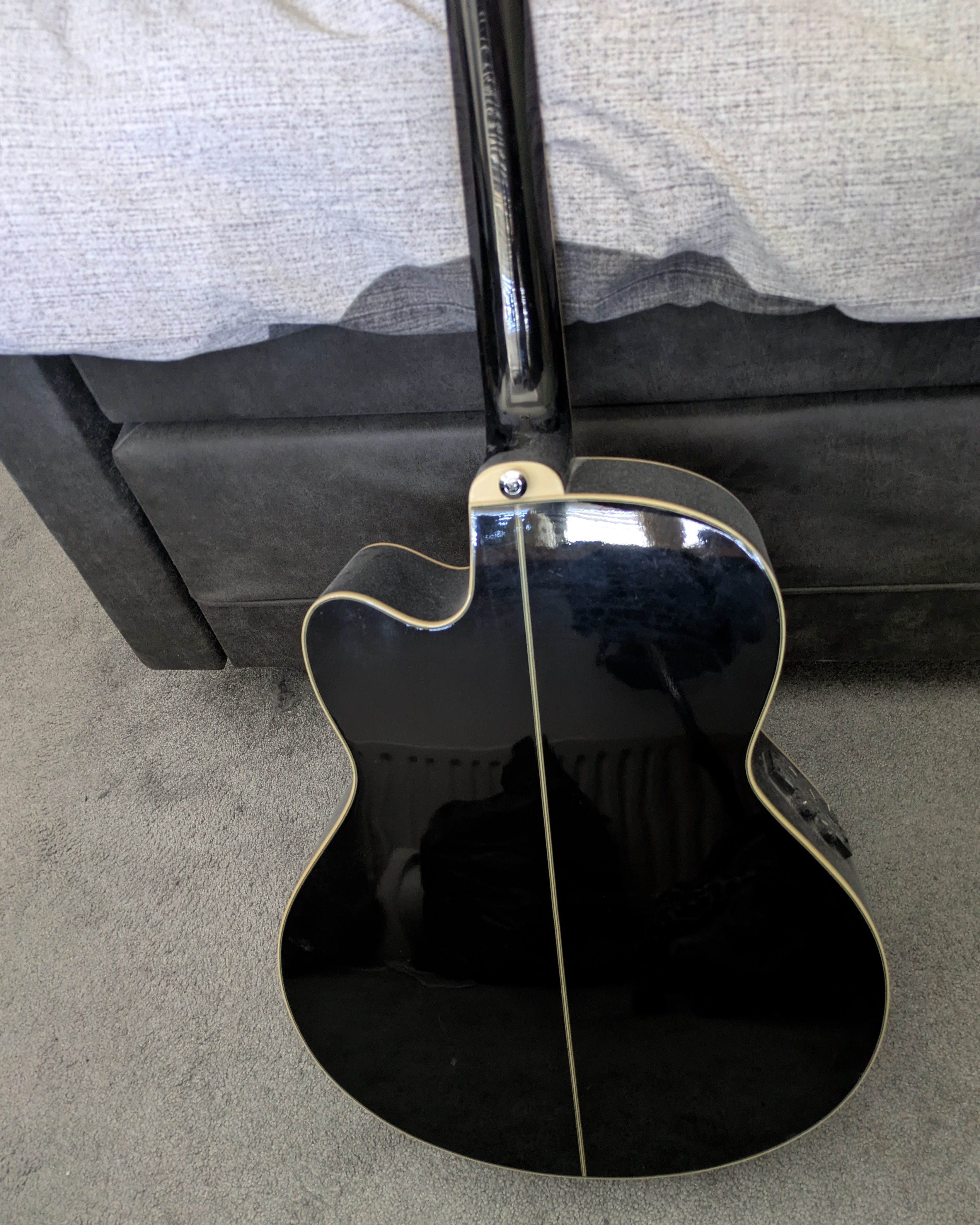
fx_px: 979
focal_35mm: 27
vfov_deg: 64.0
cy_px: 661
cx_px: 477
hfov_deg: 53.2
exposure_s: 1/25
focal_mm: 5.43
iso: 410
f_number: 1.89
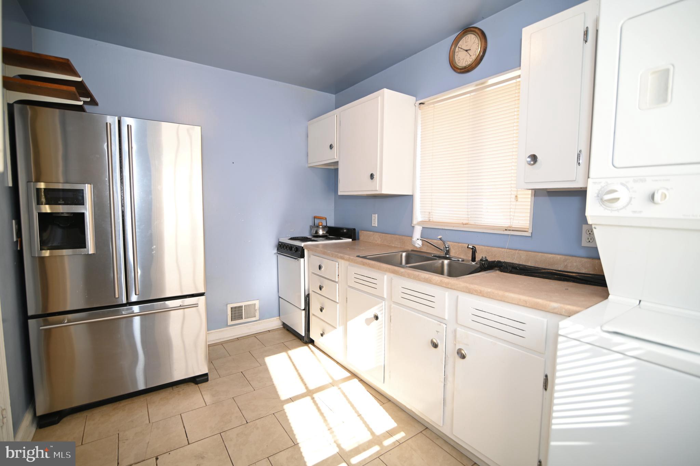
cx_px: 350
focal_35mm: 16
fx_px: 311
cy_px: 233
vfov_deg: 73.7
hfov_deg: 96.8
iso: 100
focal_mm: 16
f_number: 2.8
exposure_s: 1/50
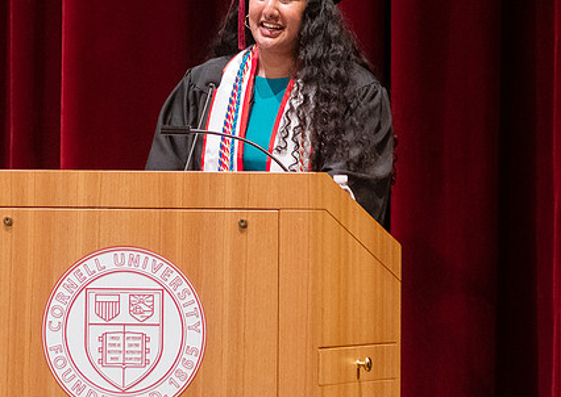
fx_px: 8121
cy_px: 71
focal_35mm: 511
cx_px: 264
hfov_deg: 4.0
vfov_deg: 2.8
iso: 1600
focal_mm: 185
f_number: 4.5
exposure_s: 1/125
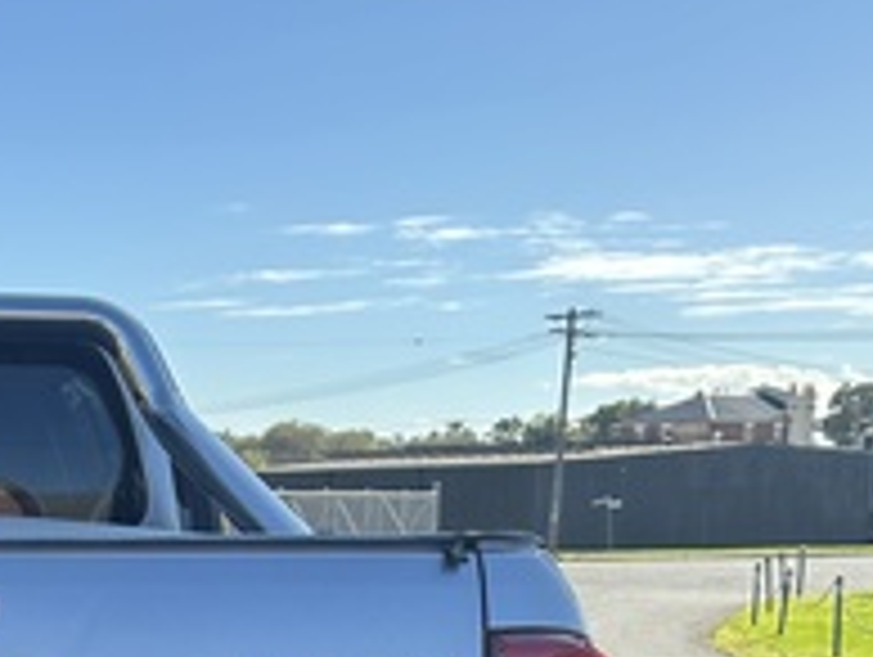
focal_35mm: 79
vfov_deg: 17.5
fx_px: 1995
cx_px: -212
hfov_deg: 22.5
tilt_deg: -7.9
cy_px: 868
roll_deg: +1.0
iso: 80
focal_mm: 6.86
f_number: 1.78
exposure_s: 1/1880
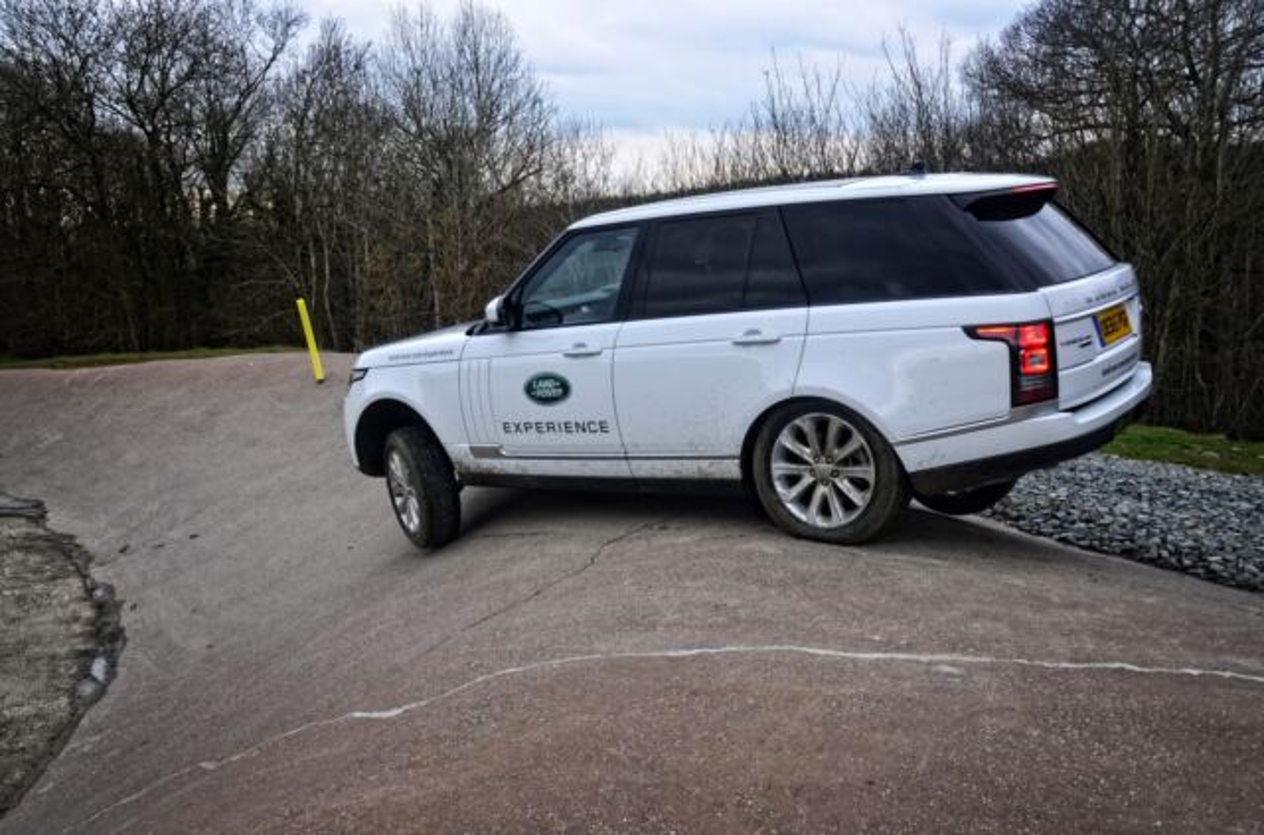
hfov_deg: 57.4
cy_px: 418
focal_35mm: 33
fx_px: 1156
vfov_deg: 39.7
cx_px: 632
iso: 200
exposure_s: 1/40
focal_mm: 22
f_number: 13
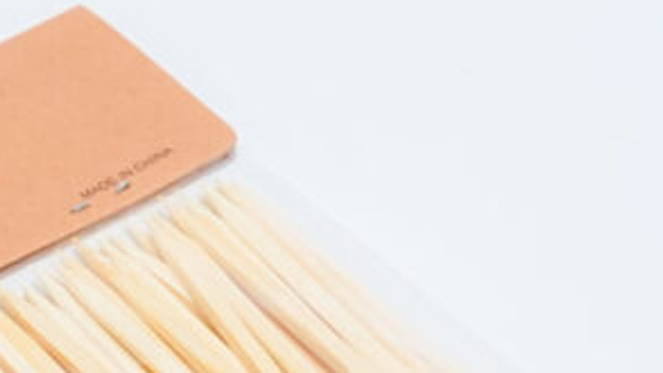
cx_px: 113
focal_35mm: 188
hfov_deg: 11.4
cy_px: 361
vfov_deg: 6.4
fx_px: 3306
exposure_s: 1/125
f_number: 11
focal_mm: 50
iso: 3200
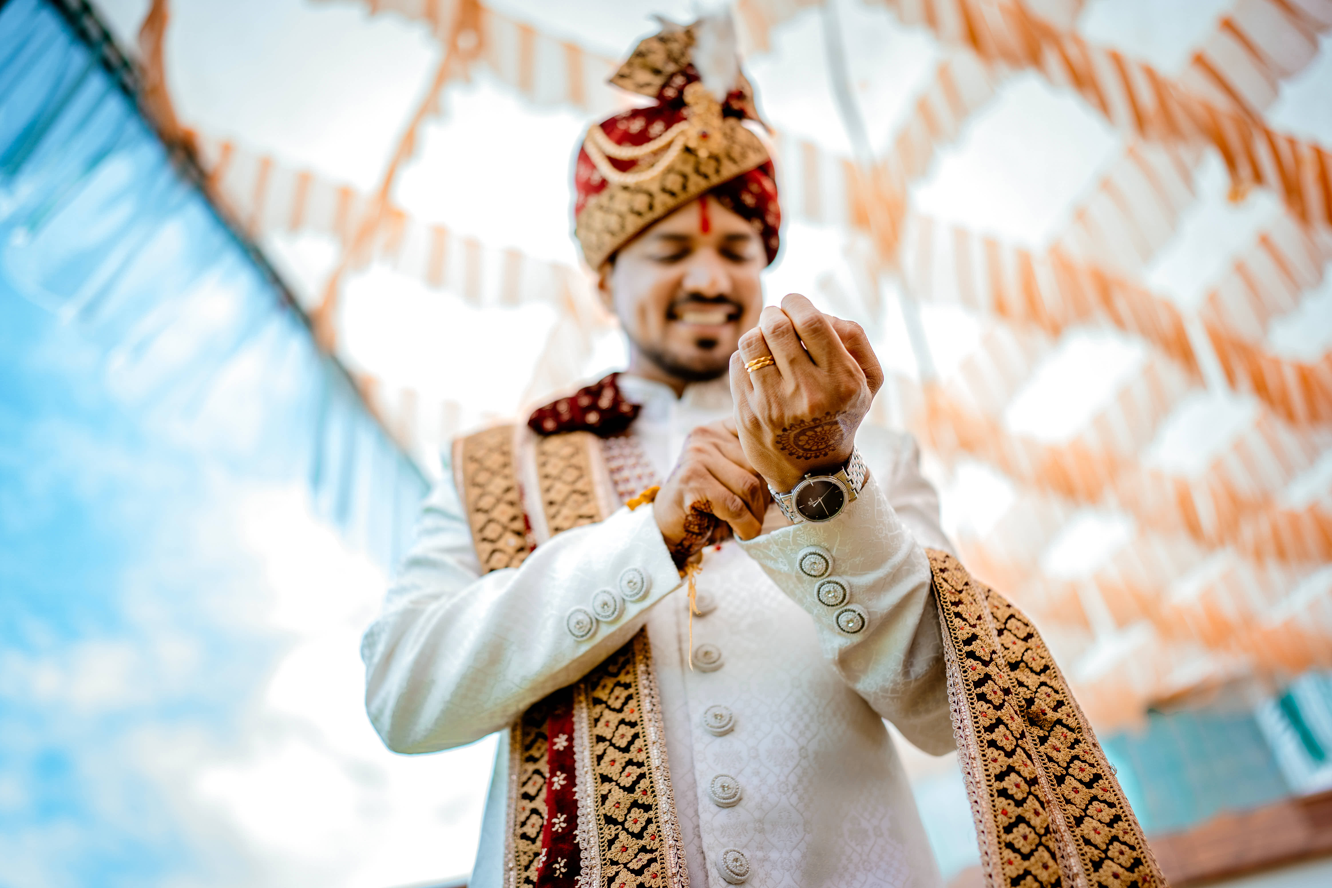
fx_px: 1295
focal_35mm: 35
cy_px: 444
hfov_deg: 54.4
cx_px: 666
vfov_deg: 37.9
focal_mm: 35
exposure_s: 1/2000
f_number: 1.4
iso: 160
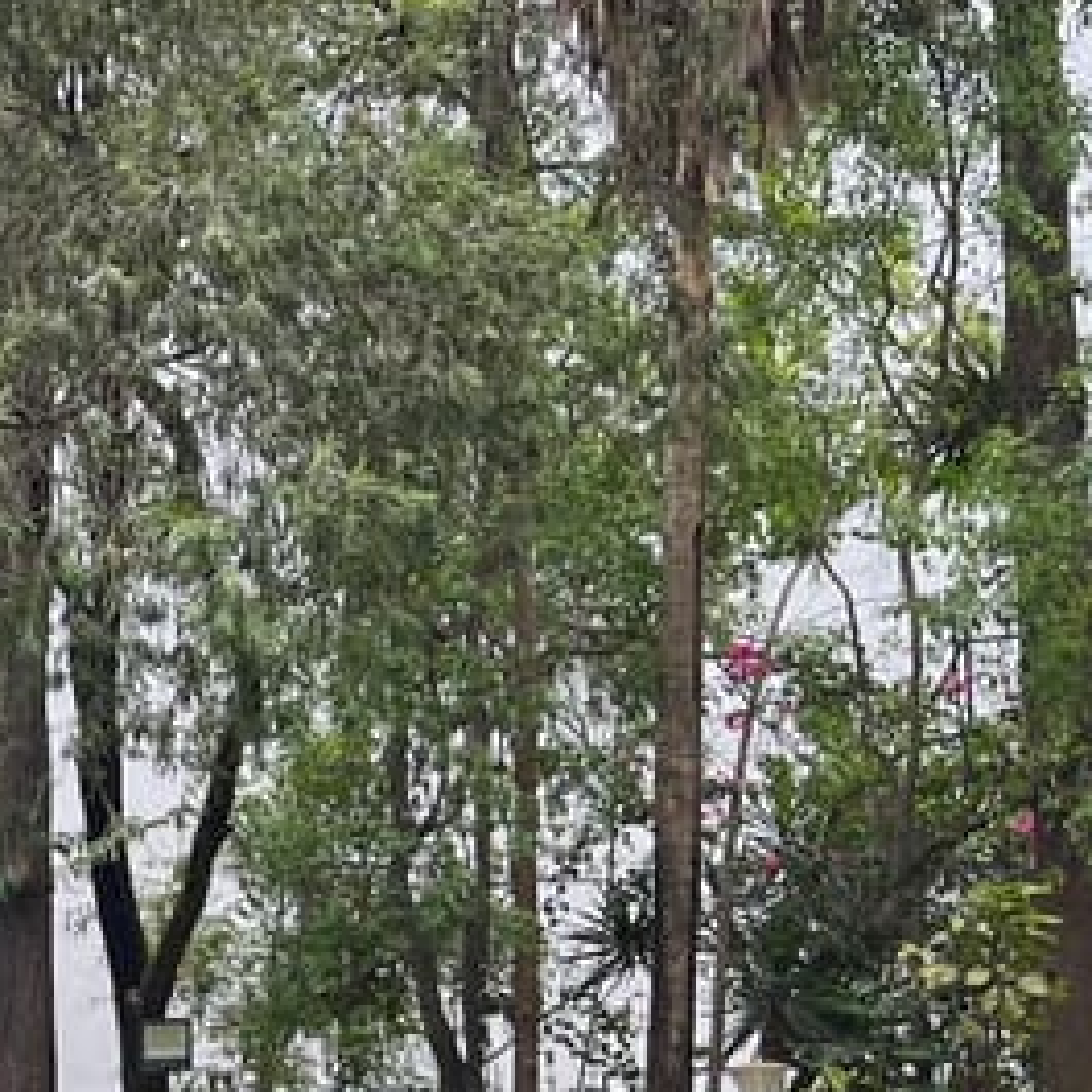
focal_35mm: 104
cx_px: -1244
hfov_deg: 13.7
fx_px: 3712
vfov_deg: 16.4
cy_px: 1104
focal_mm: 5.1
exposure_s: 1/266
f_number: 1.6
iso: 50
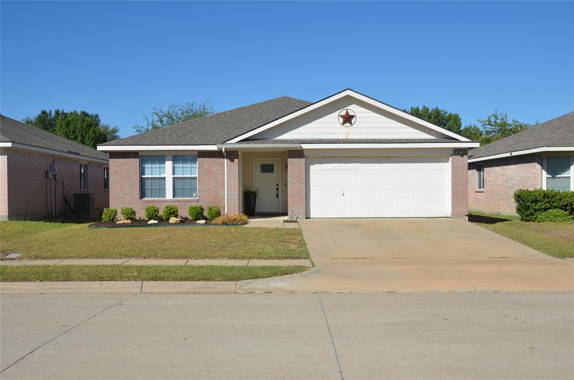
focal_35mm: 36
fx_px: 573
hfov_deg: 53.2
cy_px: 190
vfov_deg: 36.7
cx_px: 287
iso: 100
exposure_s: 1/320
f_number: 9
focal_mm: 24
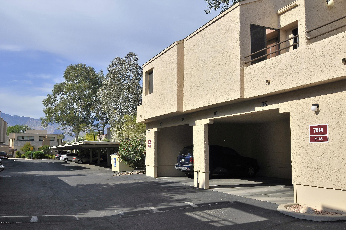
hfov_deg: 53.2
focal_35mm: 36
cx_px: 173
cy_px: 115
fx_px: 346
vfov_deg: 36.8
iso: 320
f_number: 14
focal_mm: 24
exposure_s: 1/320
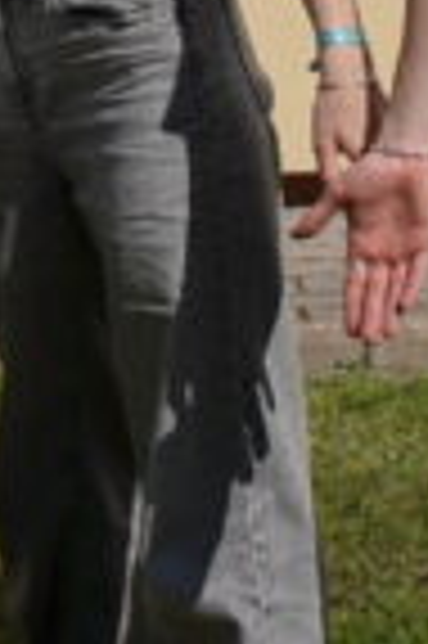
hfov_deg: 4.3
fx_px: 5756
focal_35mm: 322
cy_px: -793
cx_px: 444
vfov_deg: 6.2
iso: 100
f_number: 4.5
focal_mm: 30
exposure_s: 1/2000
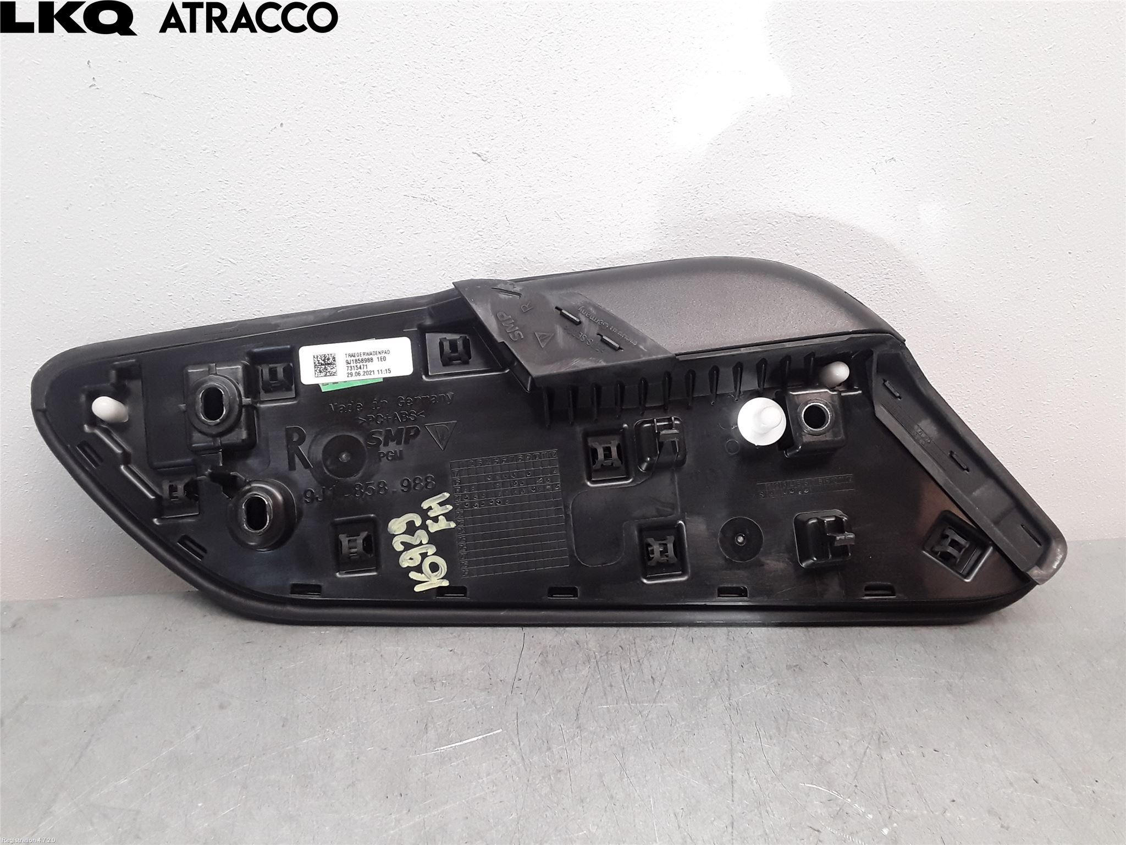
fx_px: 911
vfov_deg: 49.7
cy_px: 422
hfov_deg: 63.4
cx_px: 563
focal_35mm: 28
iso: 100
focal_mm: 2.91
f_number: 1.9
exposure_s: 1/100
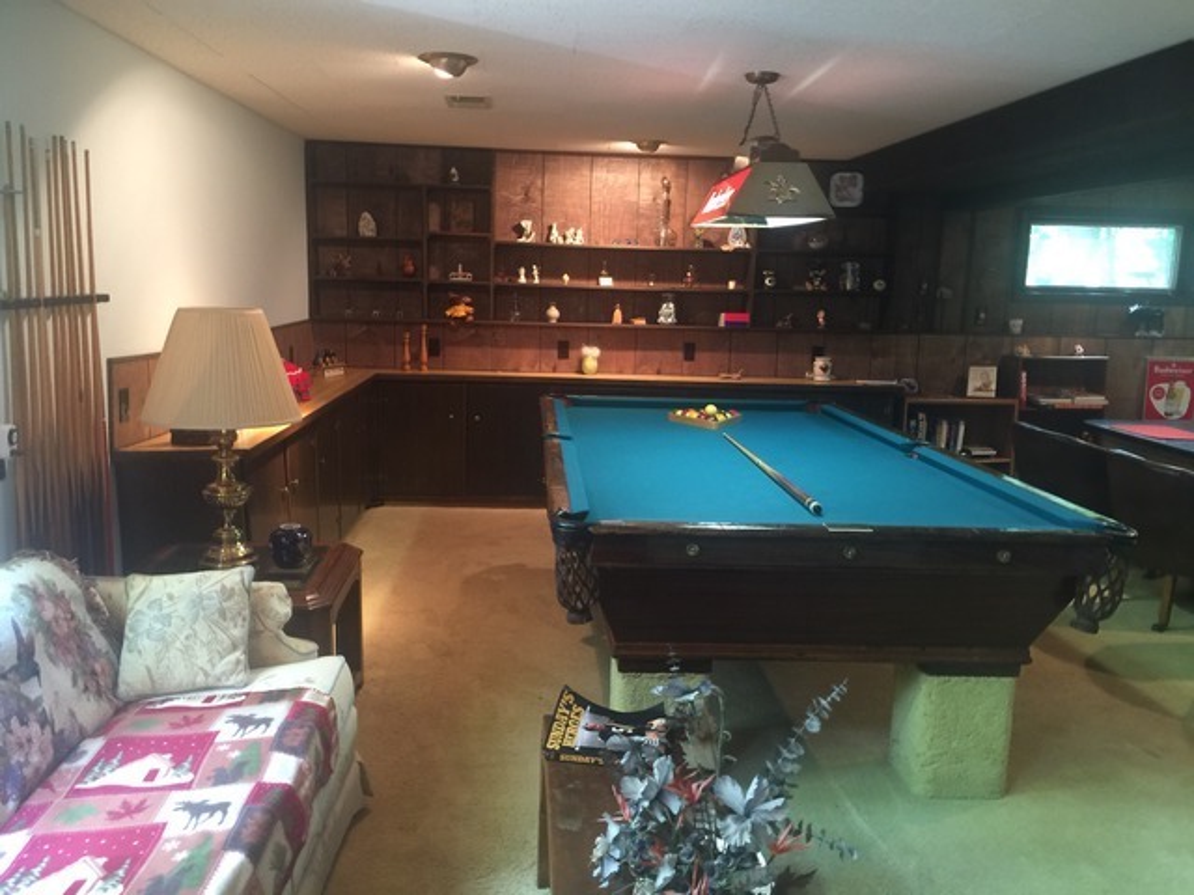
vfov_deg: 48.2
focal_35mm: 29
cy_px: 448
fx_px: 1000
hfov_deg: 61.7
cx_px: 597
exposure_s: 1/4
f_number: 2.2
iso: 64
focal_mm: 4.15
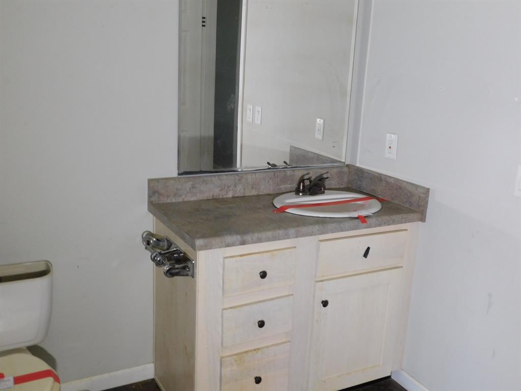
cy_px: 196
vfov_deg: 39.7
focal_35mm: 36
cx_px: 260
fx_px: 542
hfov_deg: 51.4
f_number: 3.5
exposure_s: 1/30
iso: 220
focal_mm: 6.3
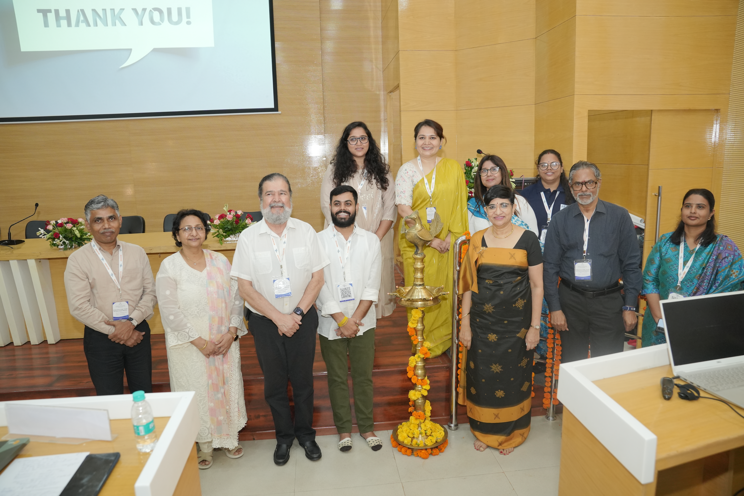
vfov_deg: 53.1
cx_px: 372
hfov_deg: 73.7
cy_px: 248
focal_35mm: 24
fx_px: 496
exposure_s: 1/160
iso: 2000
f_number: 4
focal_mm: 24
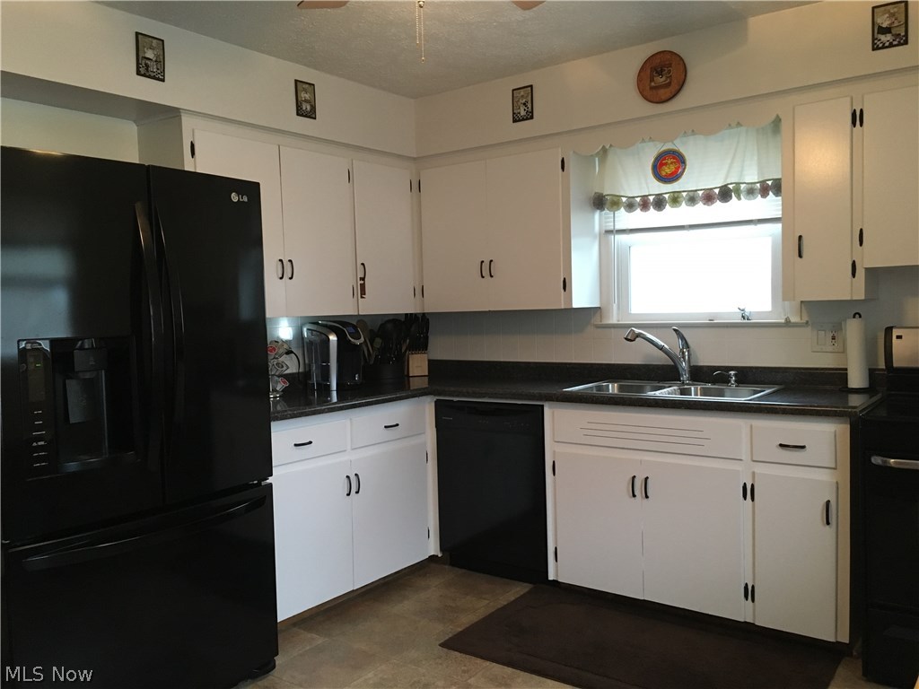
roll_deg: +1.9
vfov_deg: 48.2
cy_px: 344
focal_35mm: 29
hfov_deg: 61.7
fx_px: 770
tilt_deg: -1.7
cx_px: 460
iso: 200
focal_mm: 4.15
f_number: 2.2
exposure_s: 1/20
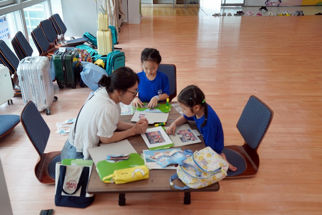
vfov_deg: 37.9
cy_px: 108
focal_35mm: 35
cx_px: 161
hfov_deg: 54.4
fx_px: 313
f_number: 4
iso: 500
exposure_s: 1/160
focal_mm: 35
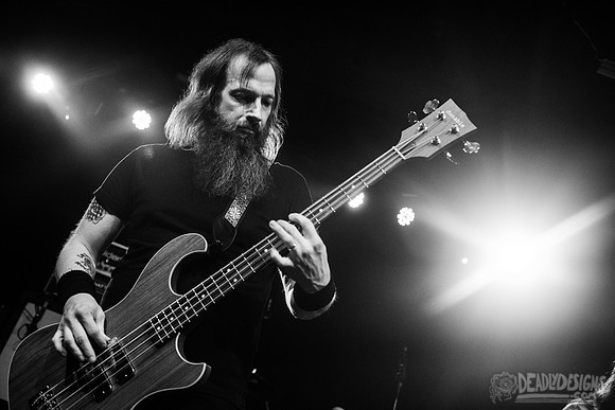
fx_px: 636
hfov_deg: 51.6
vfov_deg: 35.8
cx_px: 288
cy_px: 192
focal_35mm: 37
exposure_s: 1/320
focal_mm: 35
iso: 3200
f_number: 3.2
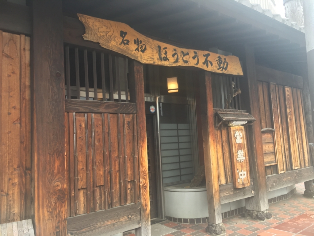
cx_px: 157
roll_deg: +3.5
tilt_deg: +4.6
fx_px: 263
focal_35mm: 29
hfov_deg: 61.7
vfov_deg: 48.2
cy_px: 118
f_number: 2.2
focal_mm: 4.15
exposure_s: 1/40
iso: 32
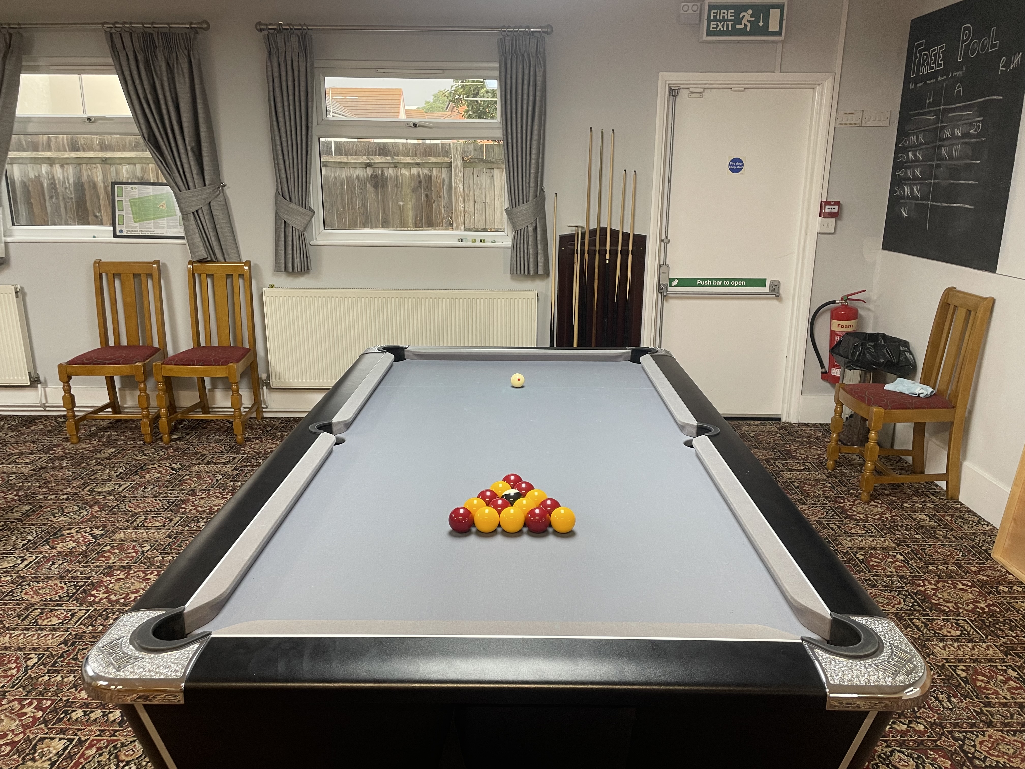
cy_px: 384
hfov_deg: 67.3
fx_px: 770
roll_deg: -0.3
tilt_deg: -14.0
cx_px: 512
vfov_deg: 53.1
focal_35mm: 26
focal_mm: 4.2
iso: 80
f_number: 1.6
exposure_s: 1/50
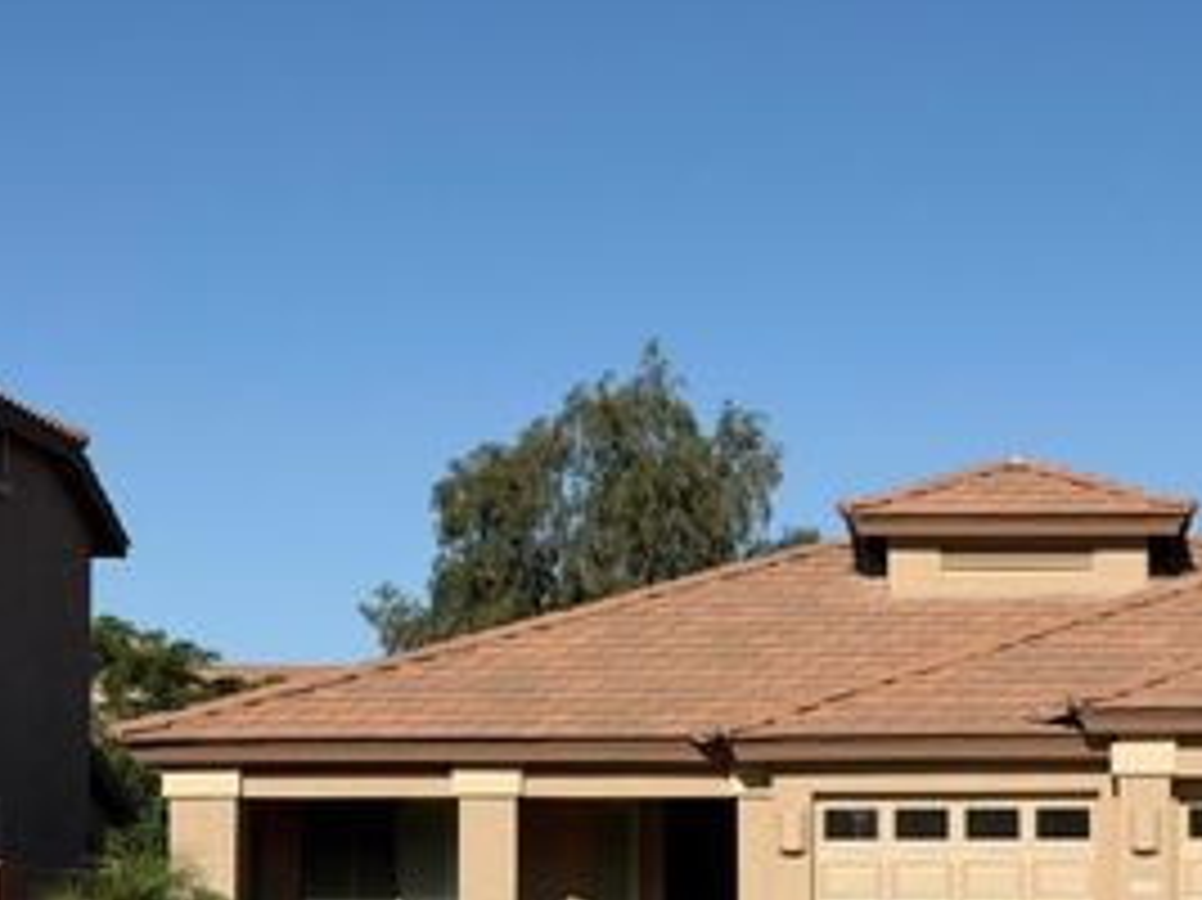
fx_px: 3124
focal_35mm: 90
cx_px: 972
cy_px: 740
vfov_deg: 16.3
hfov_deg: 21.5
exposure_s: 1/8772
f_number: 1.78
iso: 80
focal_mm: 6.76
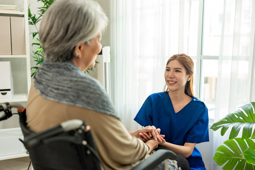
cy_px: 85
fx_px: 248
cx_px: 128
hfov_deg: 54.4
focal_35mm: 35
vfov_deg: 37.9
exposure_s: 1/200
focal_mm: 35
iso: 640
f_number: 2
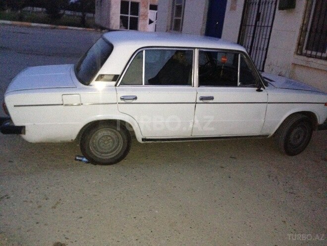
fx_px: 312
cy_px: 123
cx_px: 164
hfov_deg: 55.4
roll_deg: -5.5
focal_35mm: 33
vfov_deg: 42.9
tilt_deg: -17.9
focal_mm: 4.12
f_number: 2.4
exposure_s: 1/16
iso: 640
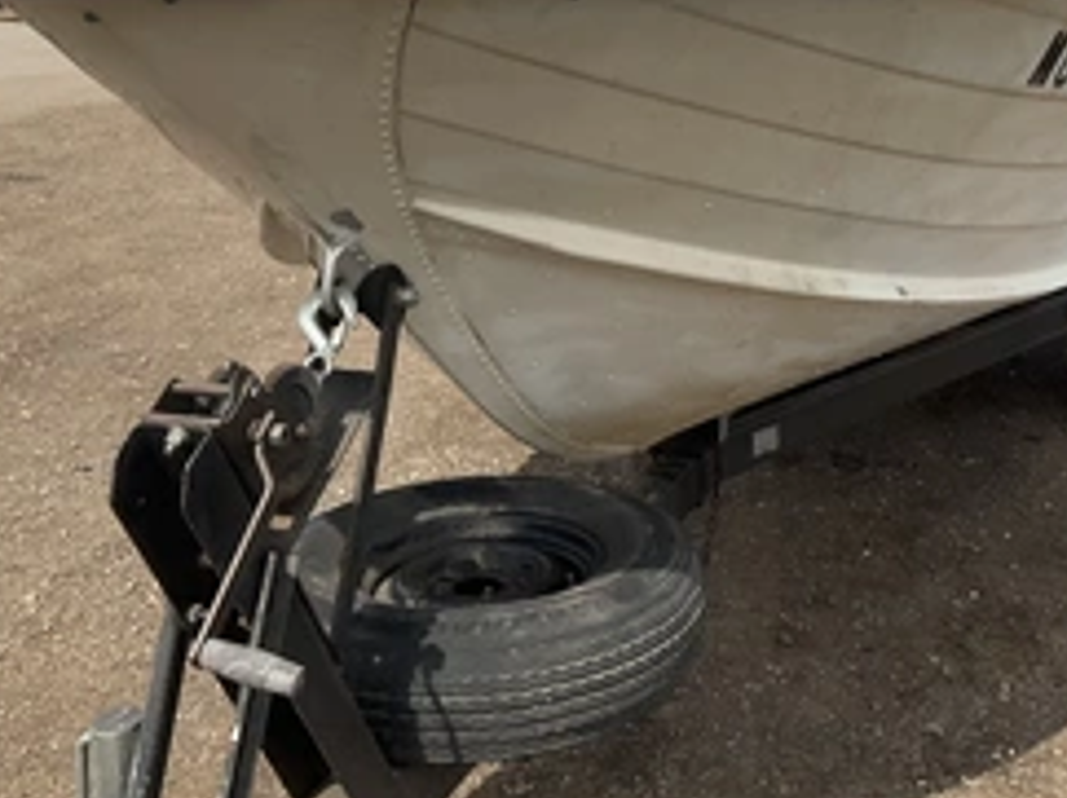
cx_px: 675
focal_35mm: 48
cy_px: 181
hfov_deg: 39.4
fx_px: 1478
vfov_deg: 29.6
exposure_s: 1/1984
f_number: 1.8
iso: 25
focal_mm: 3
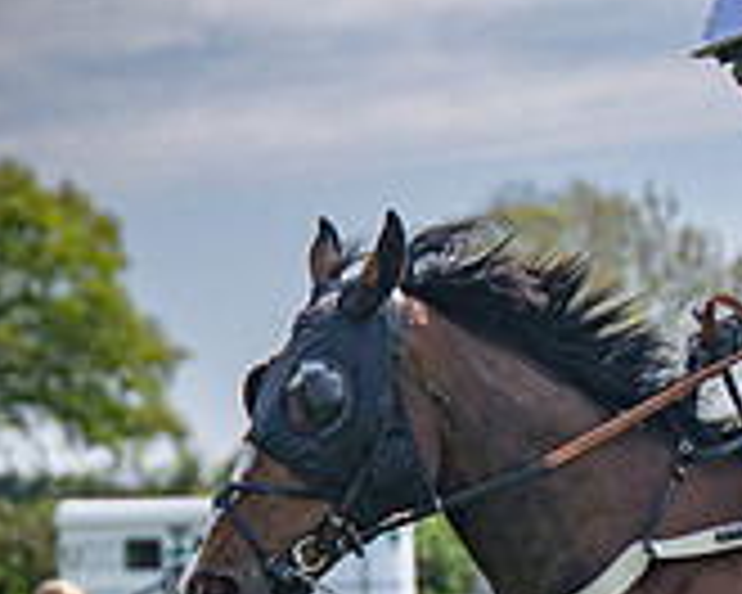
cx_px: 759
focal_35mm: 433
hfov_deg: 4.5
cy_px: 701
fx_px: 9509
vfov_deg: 3.6
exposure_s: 1/2500
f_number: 4
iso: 200
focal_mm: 98
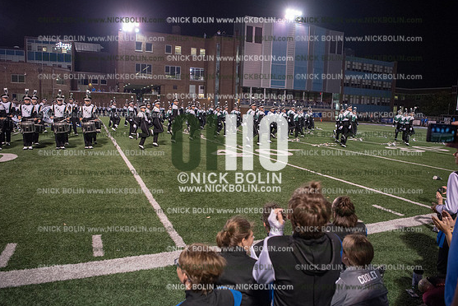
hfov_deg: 71.5
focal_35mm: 25
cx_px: 229
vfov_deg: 51.3
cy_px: 153
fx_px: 318
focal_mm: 24
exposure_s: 1/500
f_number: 3.2
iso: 3200
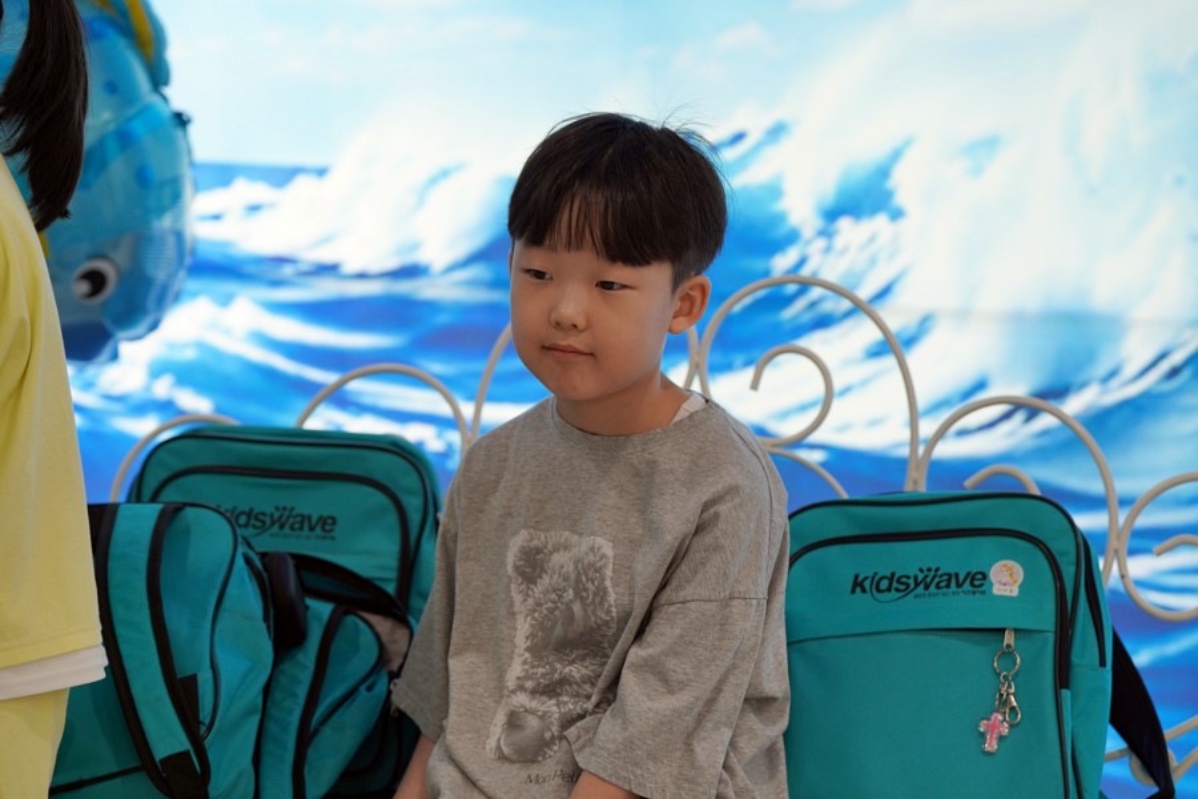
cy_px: 400
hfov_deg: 16.8
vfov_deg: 11.2
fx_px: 4060
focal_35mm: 122
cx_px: 599
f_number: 4
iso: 500
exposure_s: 1/160
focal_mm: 122
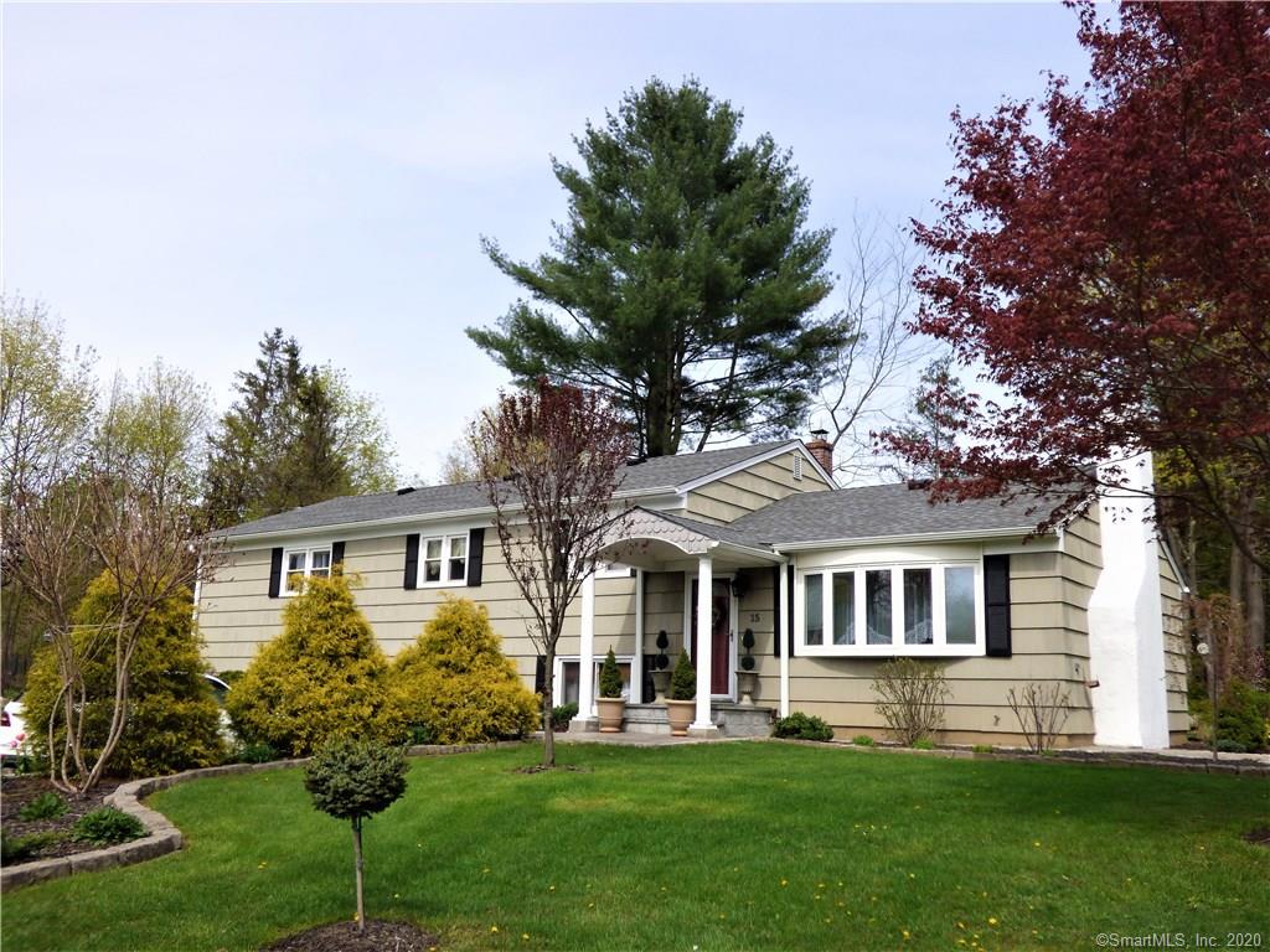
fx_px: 1101
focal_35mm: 30
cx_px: 635
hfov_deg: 60.0
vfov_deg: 46.8
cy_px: 476
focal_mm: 5.29
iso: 100
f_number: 3.3
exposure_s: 1/1000
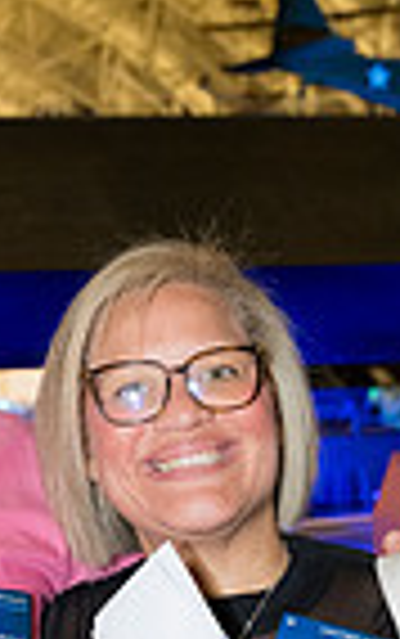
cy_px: 490
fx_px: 1688
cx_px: -45
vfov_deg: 21.2
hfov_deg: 13.2
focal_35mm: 97
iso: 3200
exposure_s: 1/160
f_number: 4
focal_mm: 30
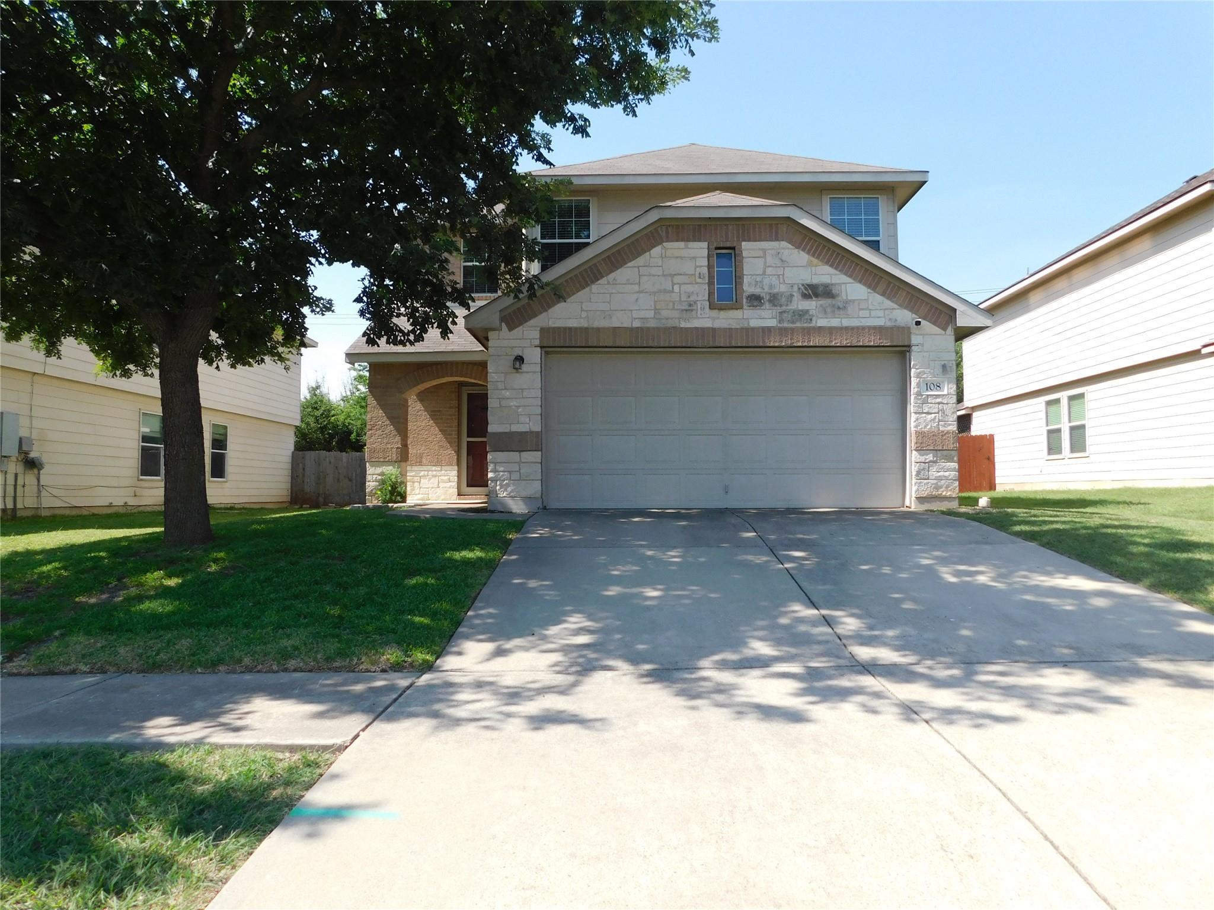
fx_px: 807
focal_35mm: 23
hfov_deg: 73.9
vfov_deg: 58.9
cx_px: 607
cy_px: 455
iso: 125
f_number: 3
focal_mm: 4
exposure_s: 1/800
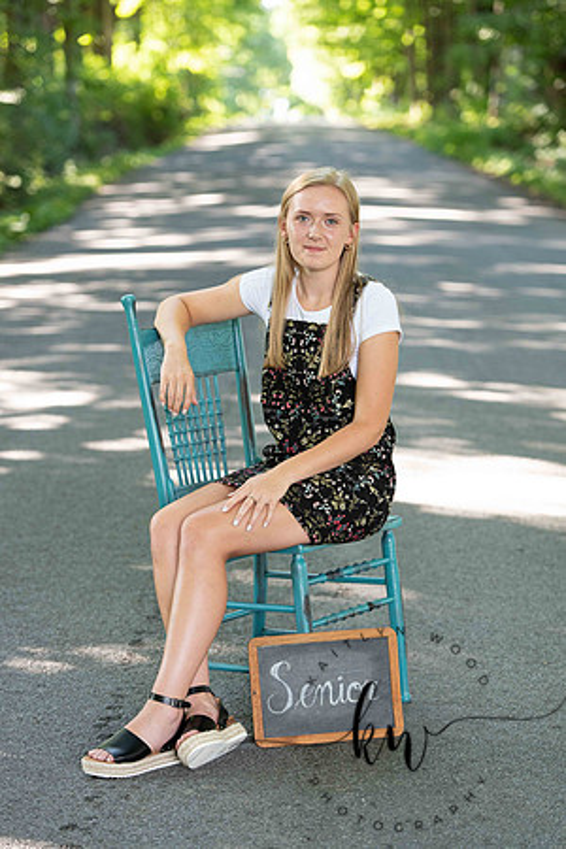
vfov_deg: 19.5
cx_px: 283
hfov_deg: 13.0
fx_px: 2476
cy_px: 424
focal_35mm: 105
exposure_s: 1/200
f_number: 3.5
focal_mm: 105
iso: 640
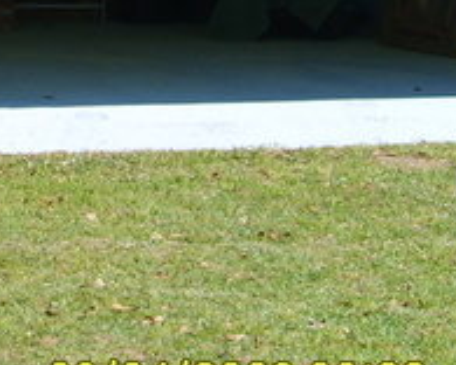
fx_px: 1512
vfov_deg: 13.3
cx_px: -262
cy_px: -115
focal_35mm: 112
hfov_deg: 15.6
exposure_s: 1/750
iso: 50
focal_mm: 5.8
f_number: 2.8
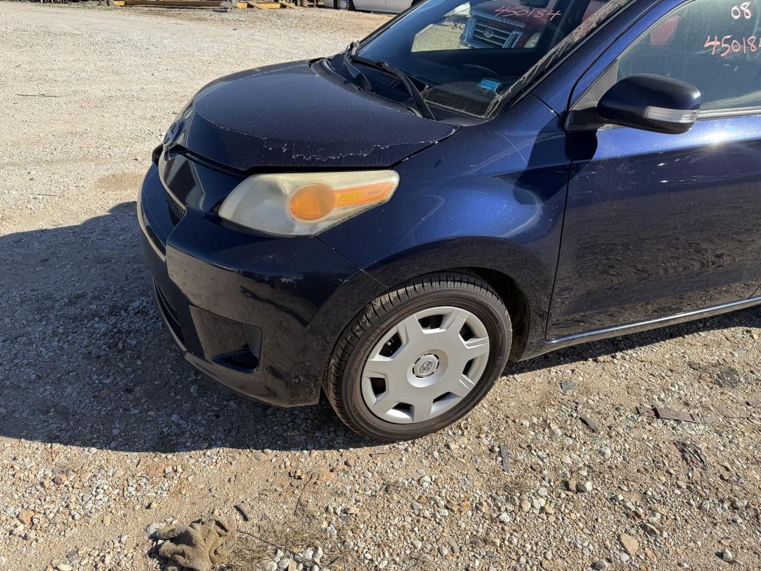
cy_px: 286
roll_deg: -0.9
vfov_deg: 56.8
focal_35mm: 24
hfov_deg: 71.6
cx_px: 380
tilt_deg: -27.2
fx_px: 528
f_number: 1.78
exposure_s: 1/3145
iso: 80
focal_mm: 6.76
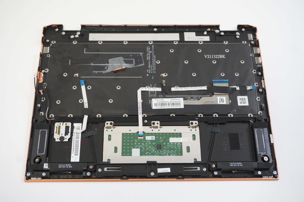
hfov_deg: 45.0
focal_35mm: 44
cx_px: 152
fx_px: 367
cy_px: 101
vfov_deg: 30.8
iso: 5000
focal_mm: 29
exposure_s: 1/200
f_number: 5.6
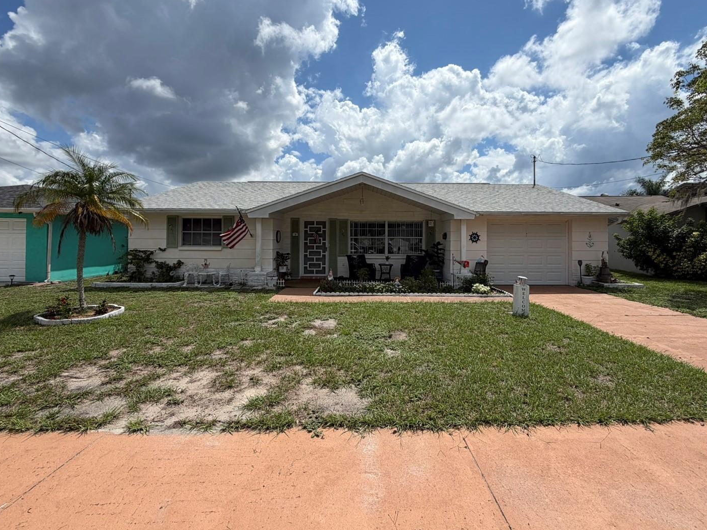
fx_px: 327
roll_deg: +0.2
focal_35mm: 16
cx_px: 375
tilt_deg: -0.1
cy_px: 236
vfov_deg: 77.8
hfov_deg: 94.4
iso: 20
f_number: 2.2
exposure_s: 1/1745
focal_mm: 2.22
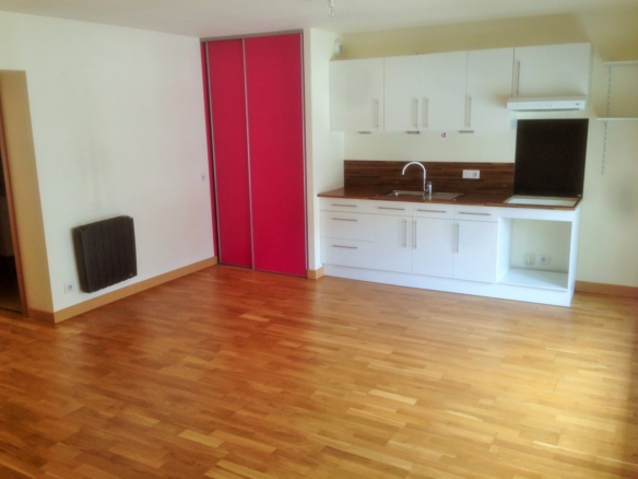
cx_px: 319
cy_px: 240
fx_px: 608
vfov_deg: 42.9
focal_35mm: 33
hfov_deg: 55.4
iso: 50
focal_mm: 4.12
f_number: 2.4
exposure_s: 1/24
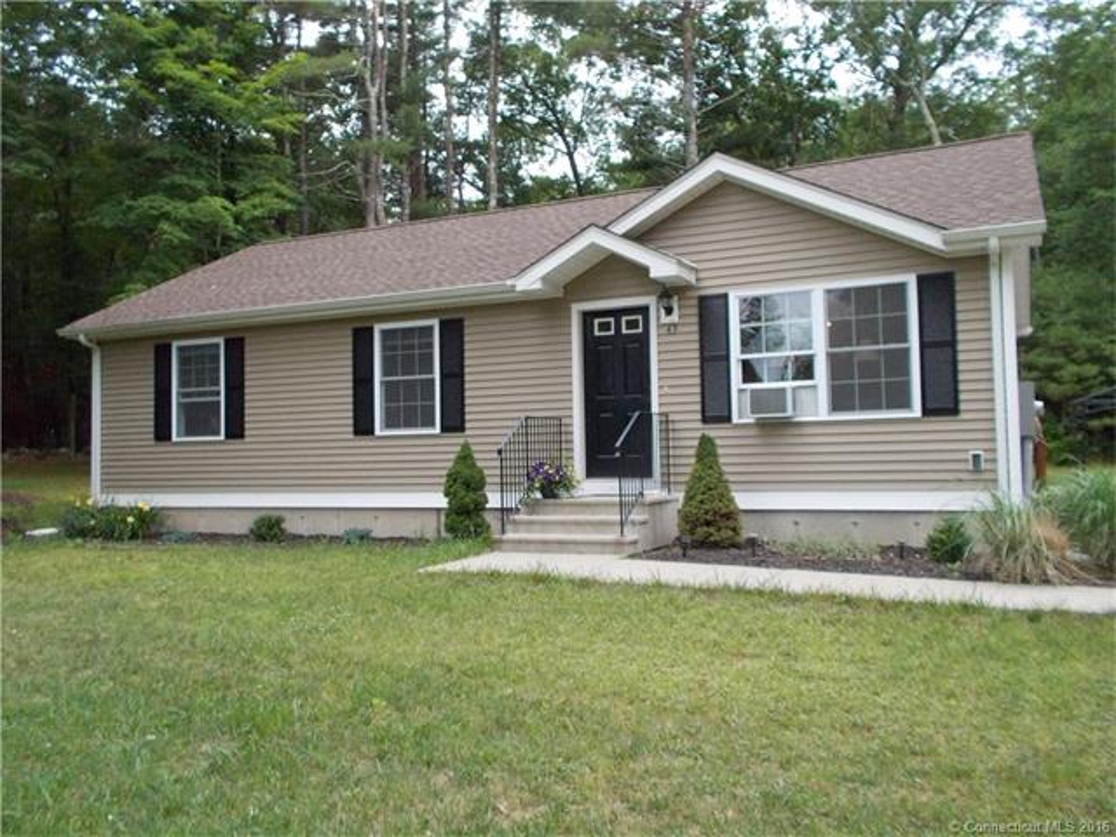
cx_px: 558
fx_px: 935
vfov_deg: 48.2
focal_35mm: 29
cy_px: 418
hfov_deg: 61.7
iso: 250
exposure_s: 1/250
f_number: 3.3
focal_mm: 4.1
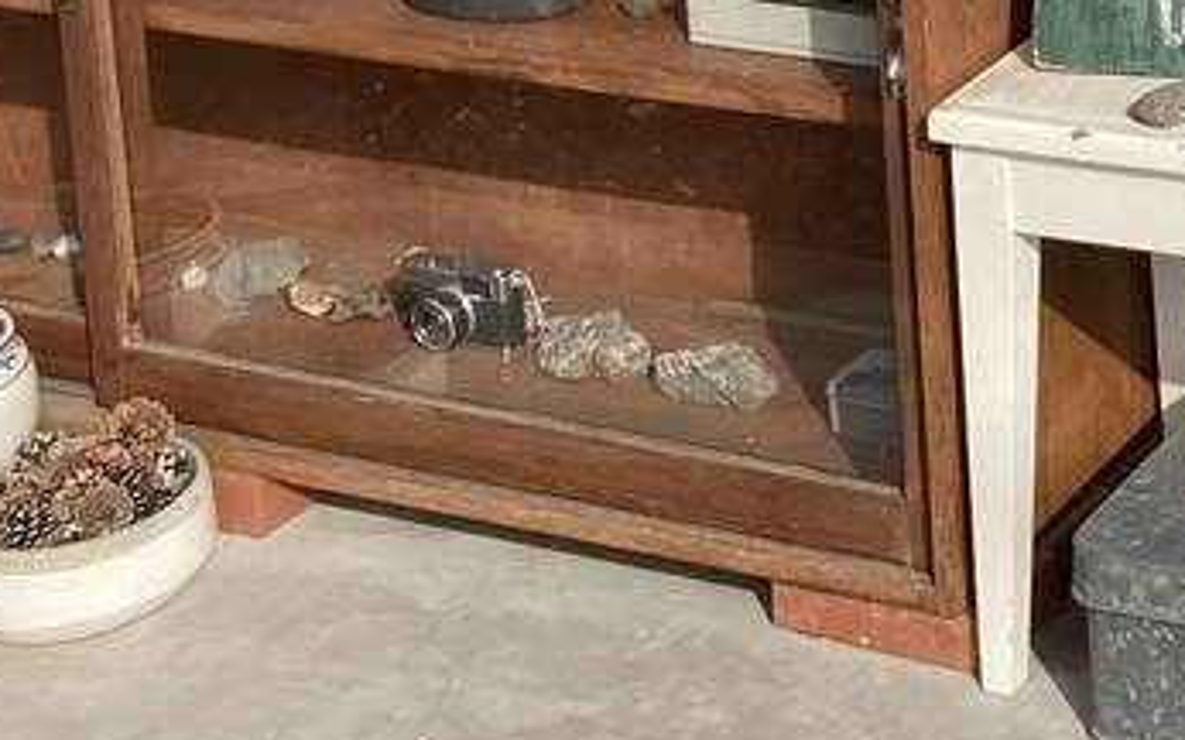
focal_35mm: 103
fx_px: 3325
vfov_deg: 11.6
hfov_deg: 18.4
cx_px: 1647
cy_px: -658
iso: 20
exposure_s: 1/2024
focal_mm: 3.99
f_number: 1.8
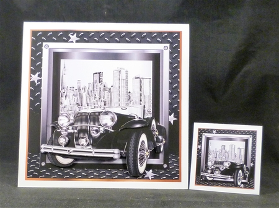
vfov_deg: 48.1
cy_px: 104
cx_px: 140
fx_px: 233
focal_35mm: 29
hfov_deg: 61.7
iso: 320
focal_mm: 5.2
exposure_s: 1/30
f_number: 3.3
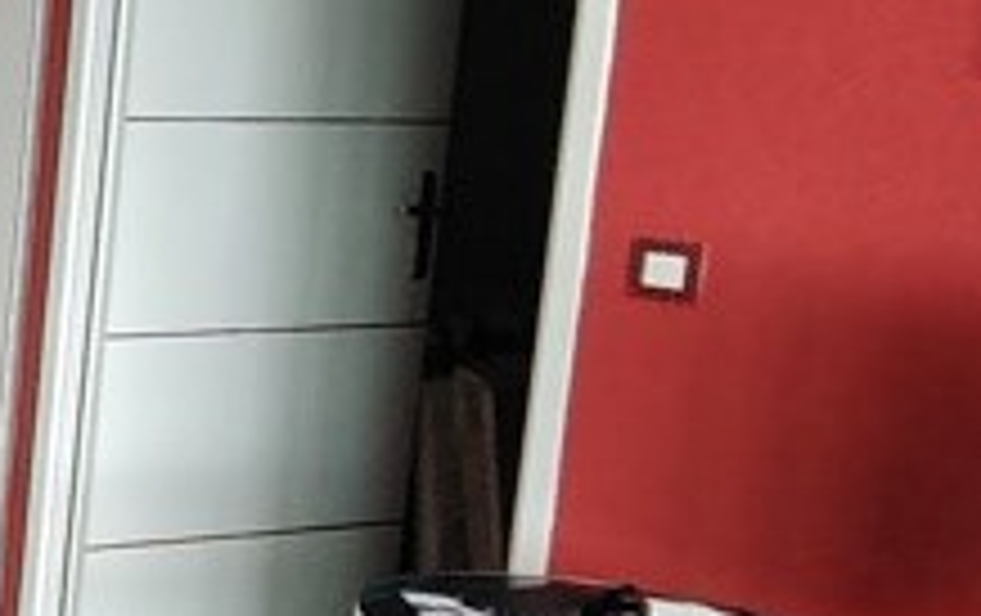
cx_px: -716
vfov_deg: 19.8
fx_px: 1767
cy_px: 261
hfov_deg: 21.8
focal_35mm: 66
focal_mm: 1.42
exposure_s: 1/120
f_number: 2.2
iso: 178
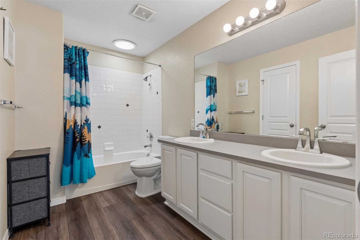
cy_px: 120
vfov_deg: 70.4
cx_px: 180
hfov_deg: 93.3
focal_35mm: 17
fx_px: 170
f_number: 9
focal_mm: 17
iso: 400
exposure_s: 1/15
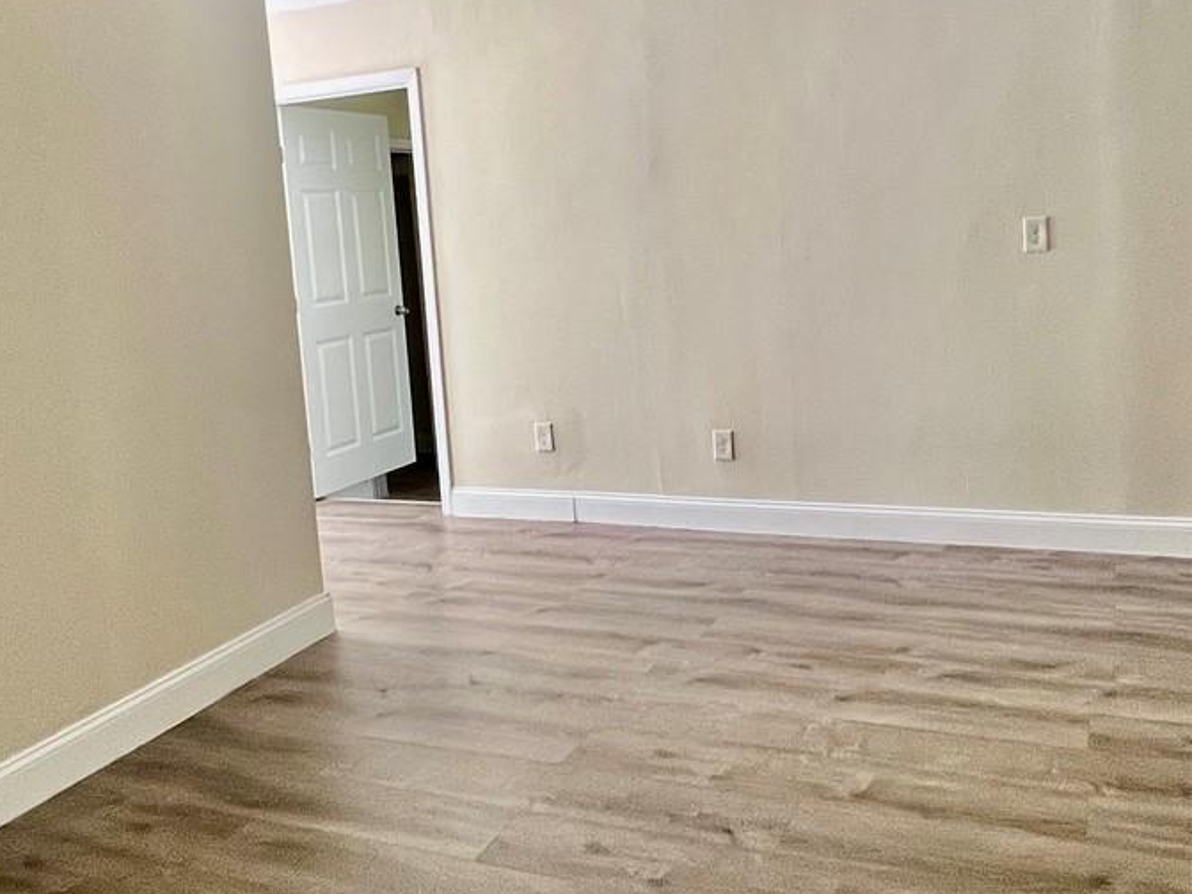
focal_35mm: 31
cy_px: 334
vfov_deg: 45.0
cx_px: 600
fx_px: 1067
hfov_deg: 58.4
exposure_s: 1/88
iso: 250
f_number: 1.8
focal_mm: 1.57
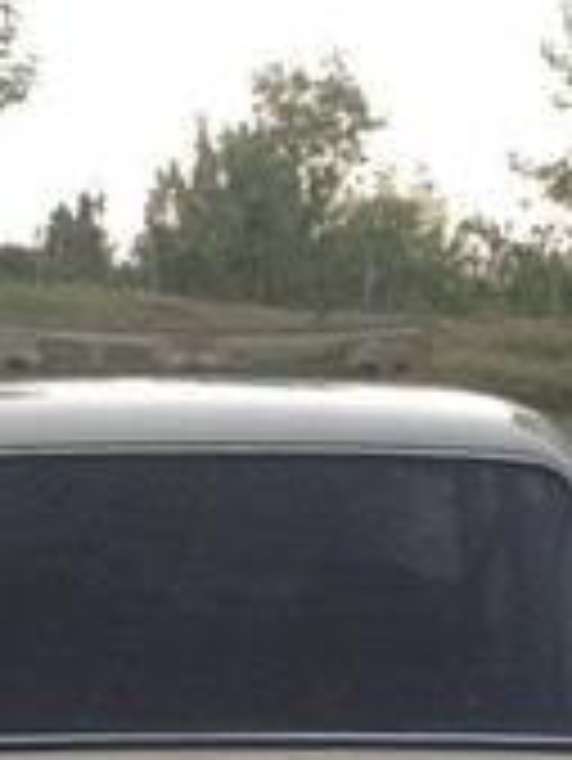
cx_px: 261
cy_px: 1088
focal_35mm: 85
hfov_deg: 17.4
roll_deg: +0.1
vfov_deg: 20.3
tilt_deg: -18.0
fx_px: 1870
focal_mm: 4.15
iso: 250
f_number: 2.2
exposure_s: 1/33
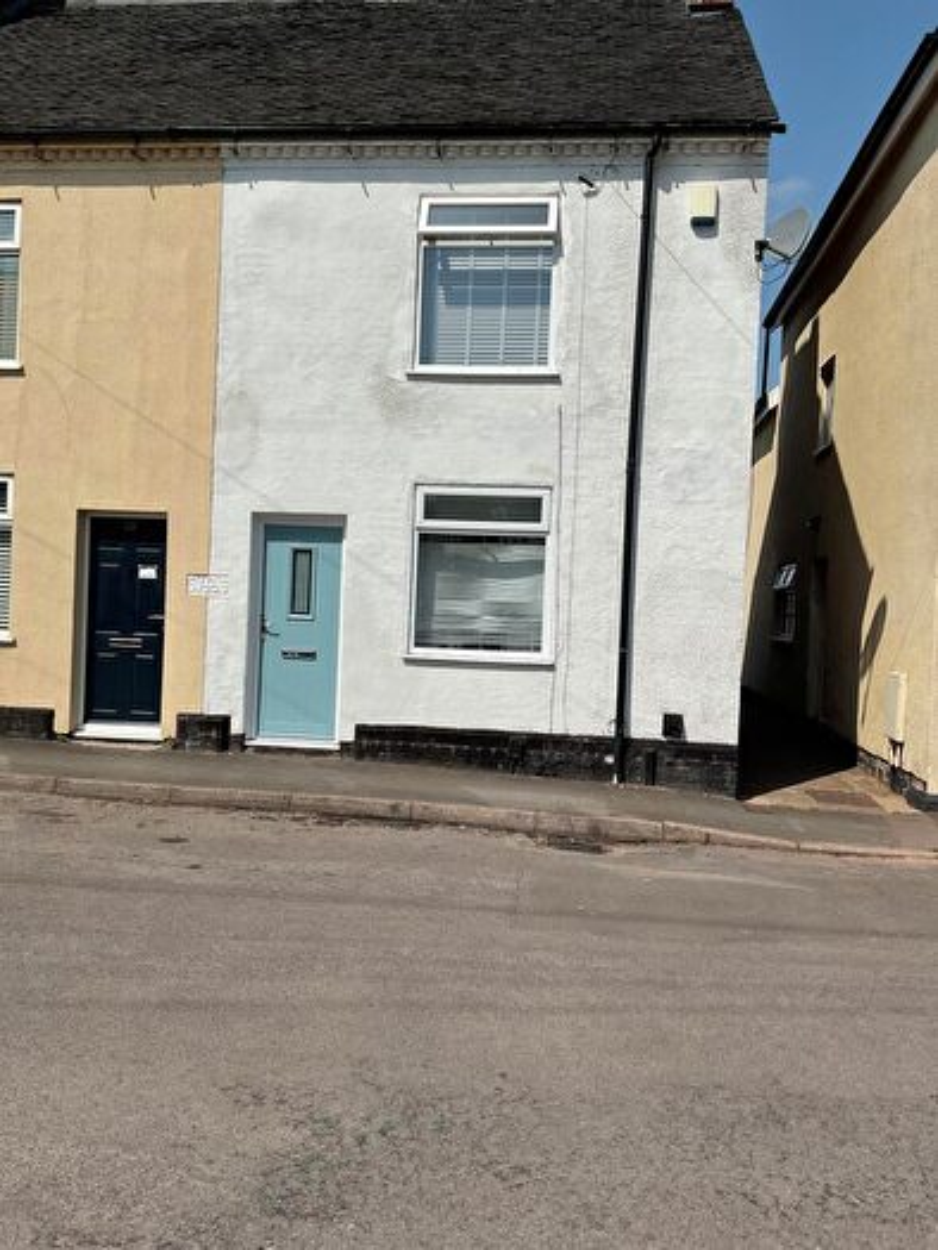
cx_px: 469
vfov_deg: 61.6
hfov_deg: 48.2
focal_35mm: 29
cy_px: 625
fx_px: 1047
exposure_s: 1/4065
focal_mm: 3
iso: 16
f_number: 1.8
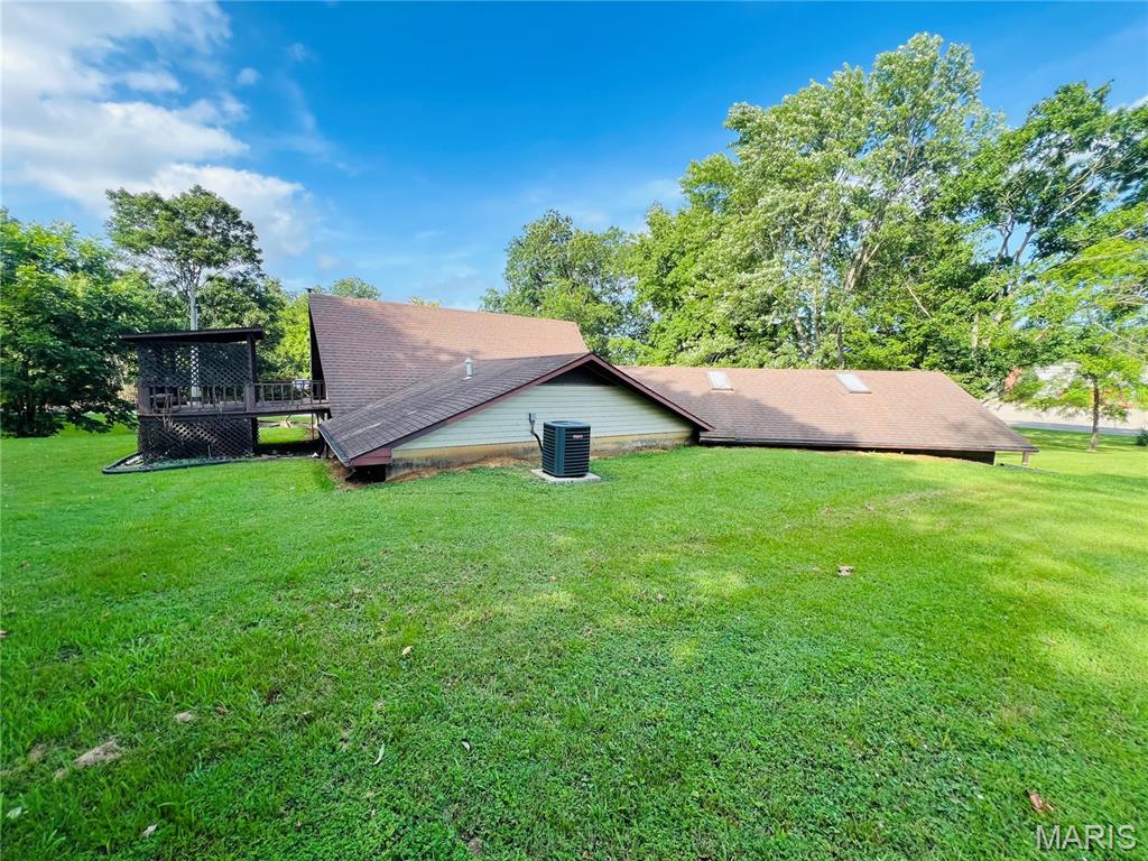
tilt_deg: -2.5
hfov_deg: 106.2
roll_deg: +2.0
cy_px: 430
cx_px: 574
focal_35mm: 13
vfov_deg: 89.9
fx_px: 431
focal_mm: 1.57
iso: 32
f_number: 1.8
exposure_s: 1/314
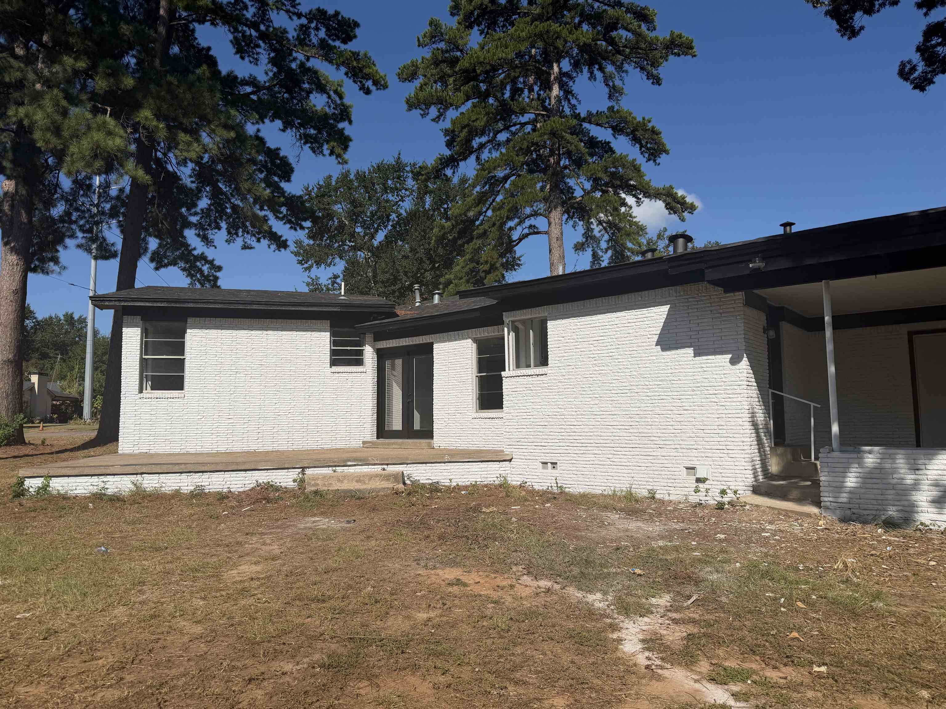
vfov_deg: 56.8
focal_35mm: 24
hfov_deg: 71.6
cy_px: 354
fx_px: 656
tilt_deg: +5.2
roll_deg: +0.7
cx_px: 473
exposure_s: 1/10309
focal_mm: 6.76
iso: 80
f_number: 1.78
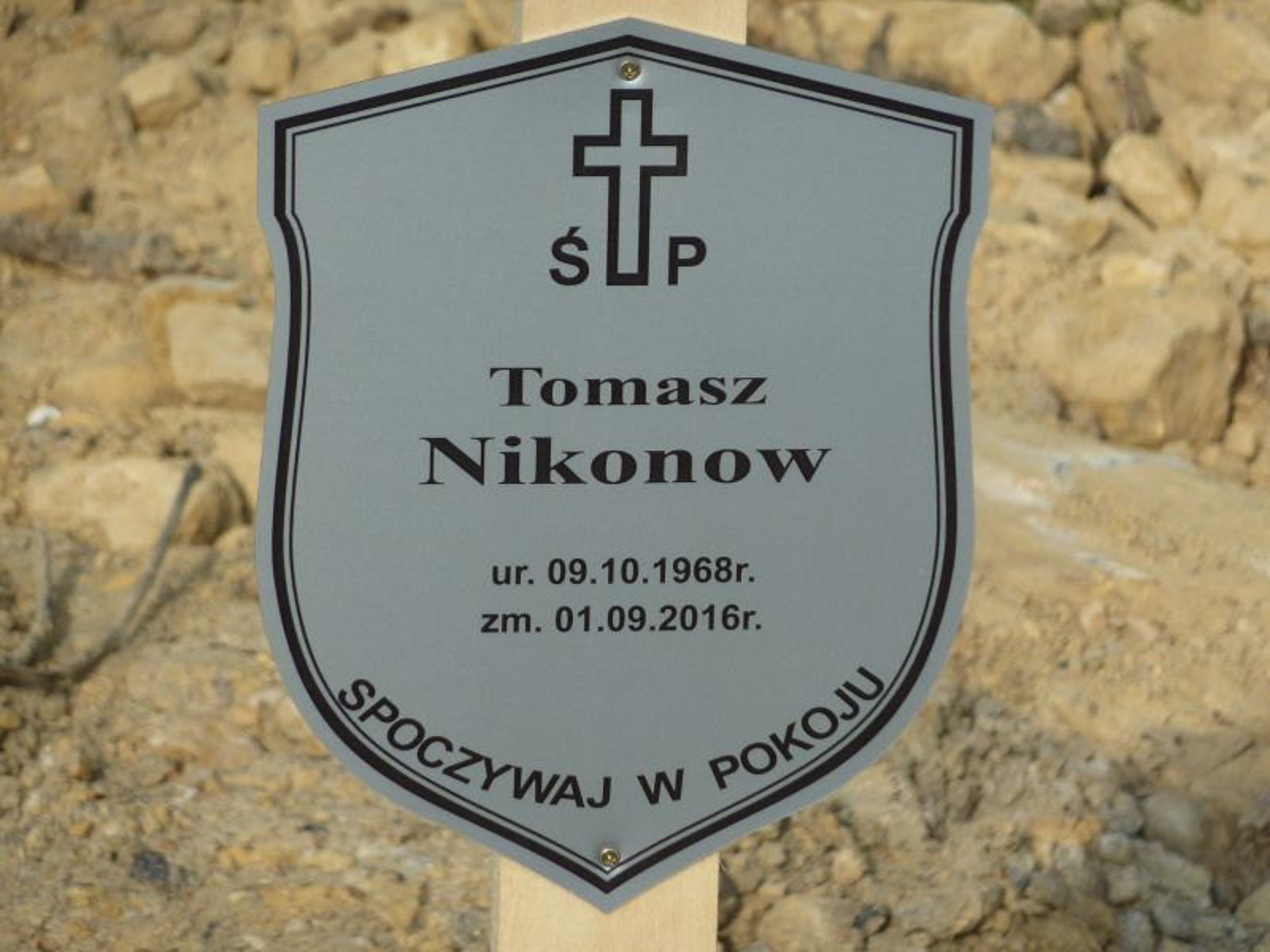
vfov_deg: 5.3
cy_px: 476
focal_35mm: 278
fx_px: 10199
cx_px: 635
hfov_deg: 7.1
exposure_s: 1/400
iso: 80
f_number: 4.8
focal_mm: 45.7
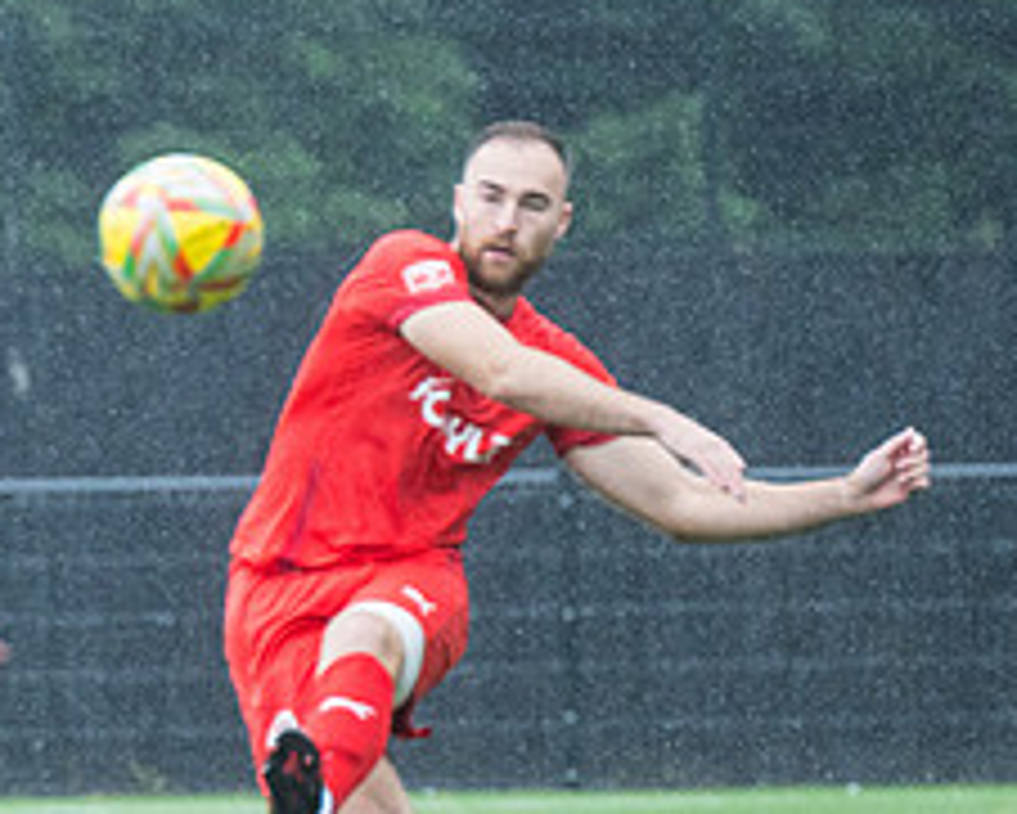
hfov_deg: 1.8
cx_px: 116
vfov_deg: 1.5
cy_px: 366
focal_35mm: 1048
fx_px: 31558
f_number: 4
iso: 1000
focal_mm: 280
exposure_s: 1/2000
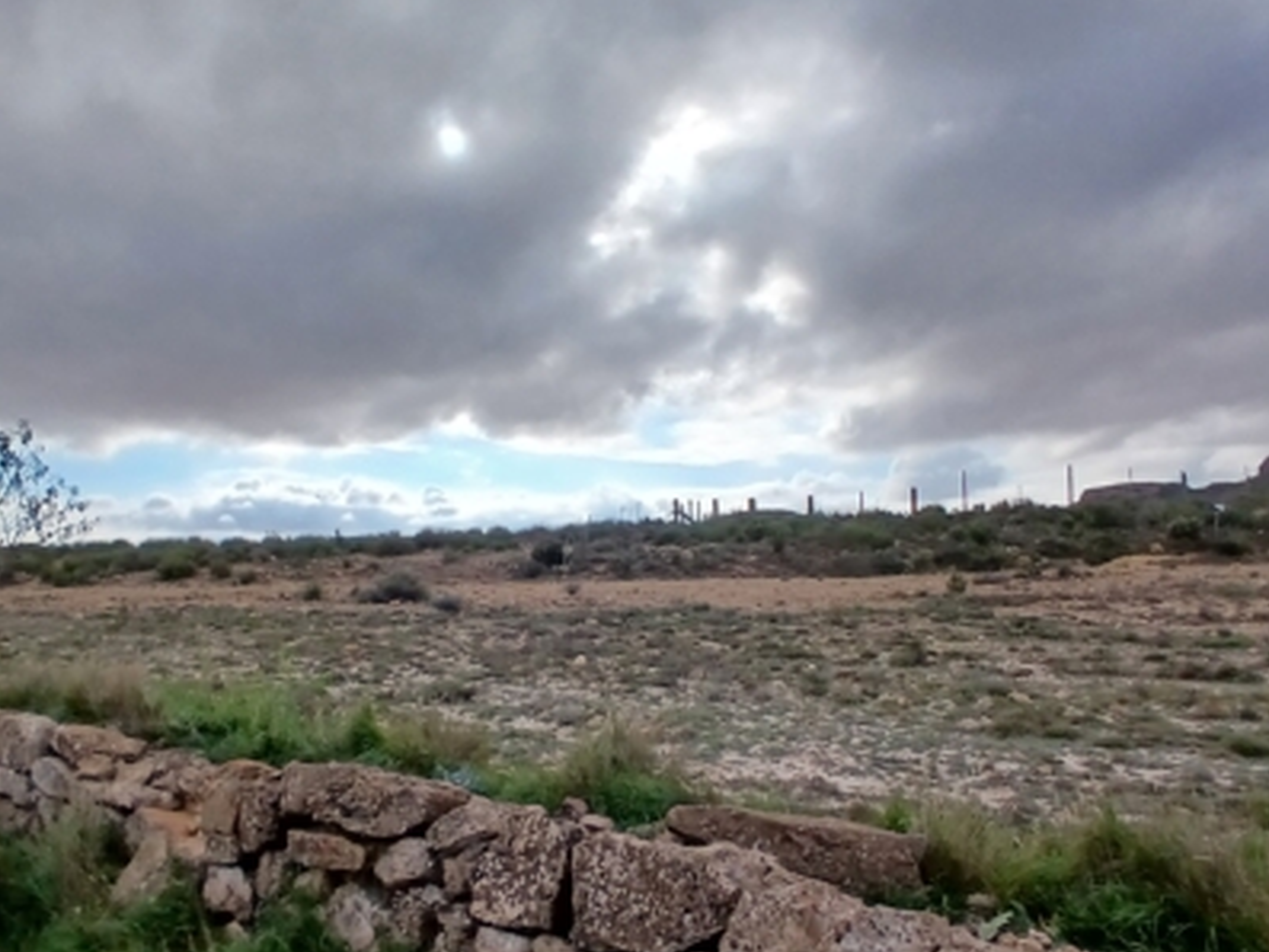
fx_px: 917
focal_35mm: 25
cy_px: 521
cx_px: 547
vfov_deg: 54.8
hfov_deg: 69.0
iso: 50
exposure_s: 1/2304
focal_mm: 1.4
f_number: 2.2
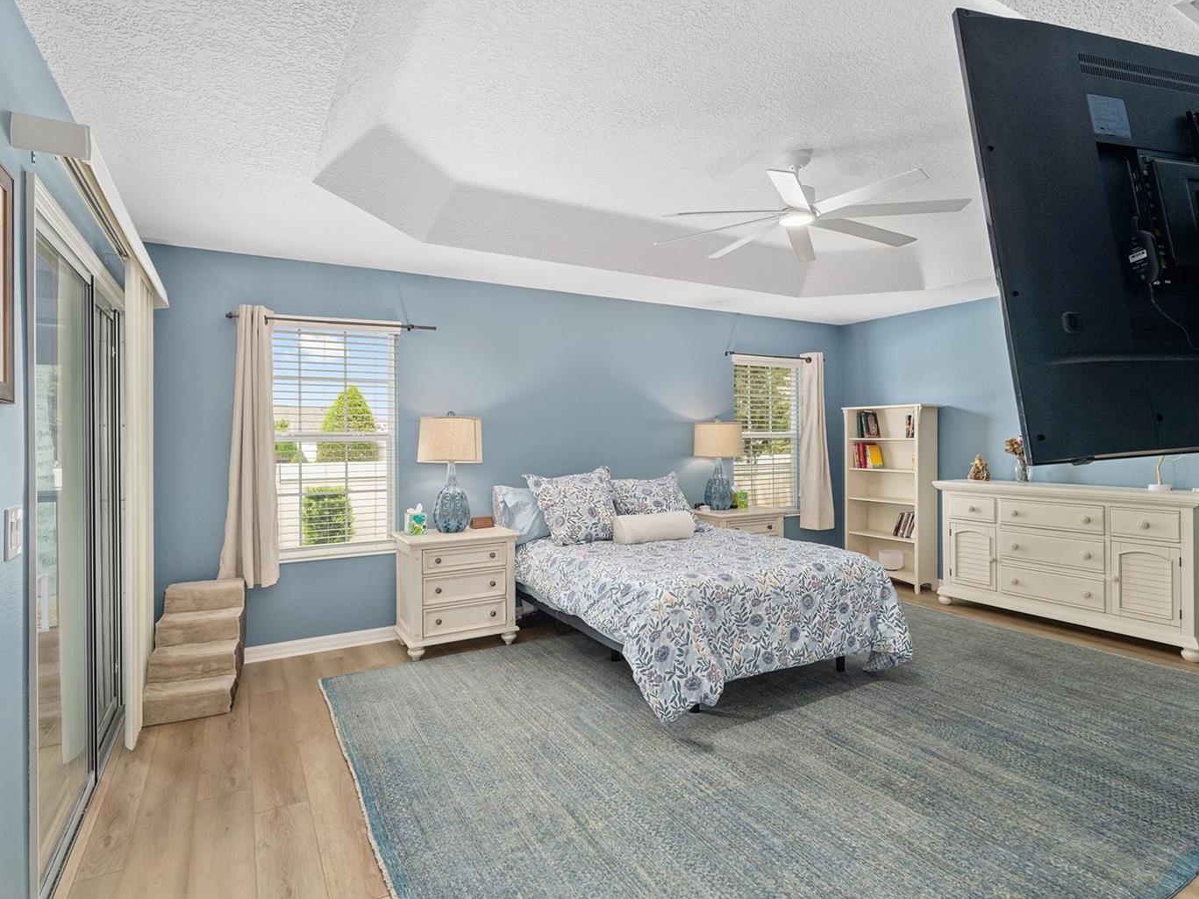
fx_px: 623
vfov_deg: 71.6
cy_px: 442
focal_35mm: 18
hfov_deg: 87.8
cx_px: 603
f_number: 8
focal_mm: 16
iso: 500
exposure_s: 1/15
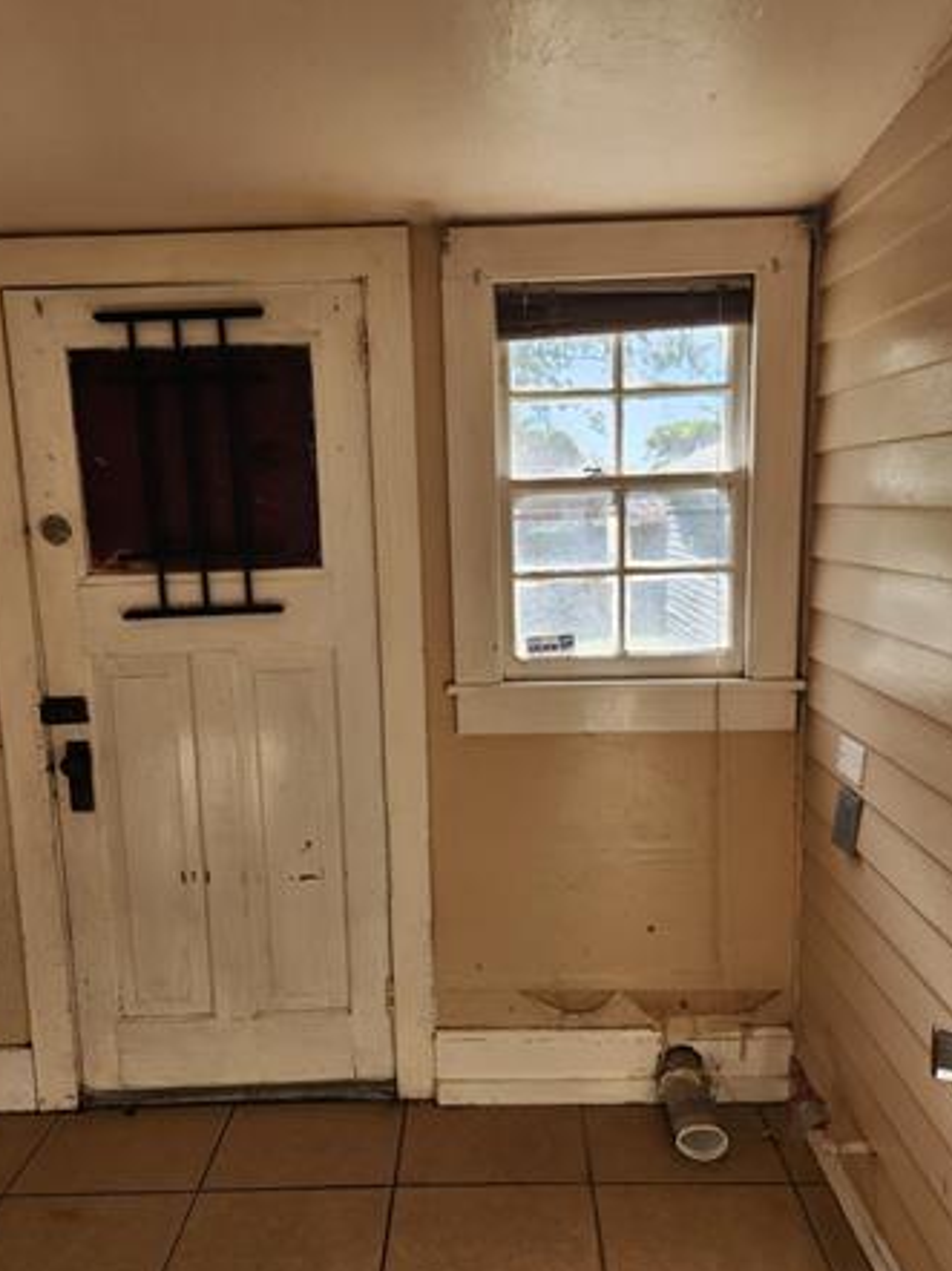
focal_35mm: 25
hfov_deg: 54.8
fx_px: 918
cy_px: 641
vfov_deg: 69.4
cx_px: 475
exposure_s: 1/180
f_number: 1.8
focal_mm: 5.4
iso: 32
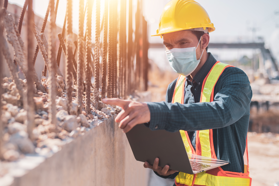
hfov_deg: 38.9
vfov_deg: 26.4
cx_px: 137
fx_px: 395
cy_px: 93
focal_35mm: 51
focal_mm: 50
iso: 200
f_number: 2.8
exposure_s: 1/2000
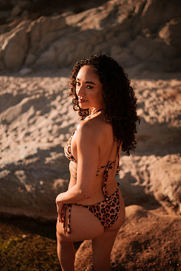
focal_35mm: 35
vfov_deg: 54.4
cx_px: 90
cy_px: 136
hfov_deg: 37.9
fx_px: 264
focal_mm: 35
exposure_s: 1/4000
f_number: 1.8
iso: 50
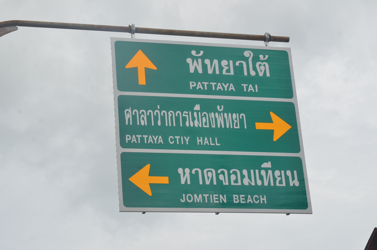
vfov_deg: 15.1
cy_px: 125
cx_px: 188
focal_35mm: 90
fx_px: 941
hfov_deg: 22.7
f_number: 11
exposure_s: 1/2000
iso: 800
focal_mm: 60
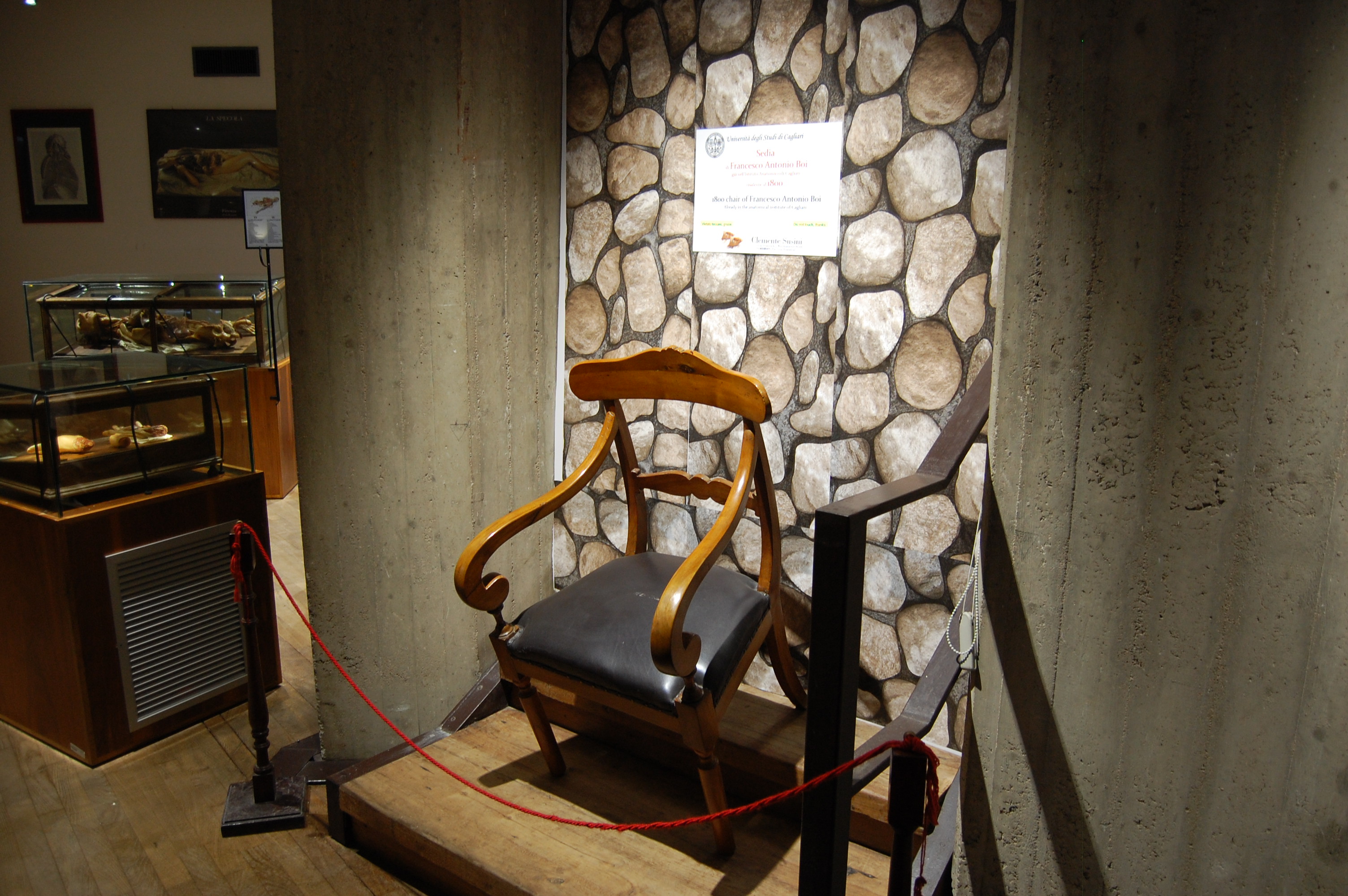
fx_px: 1010
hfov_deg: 67.4
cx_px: 674
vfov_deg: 47.8
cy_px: 448
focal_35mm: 27
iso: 500
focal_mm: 18
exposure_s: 1/30
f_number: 3.5
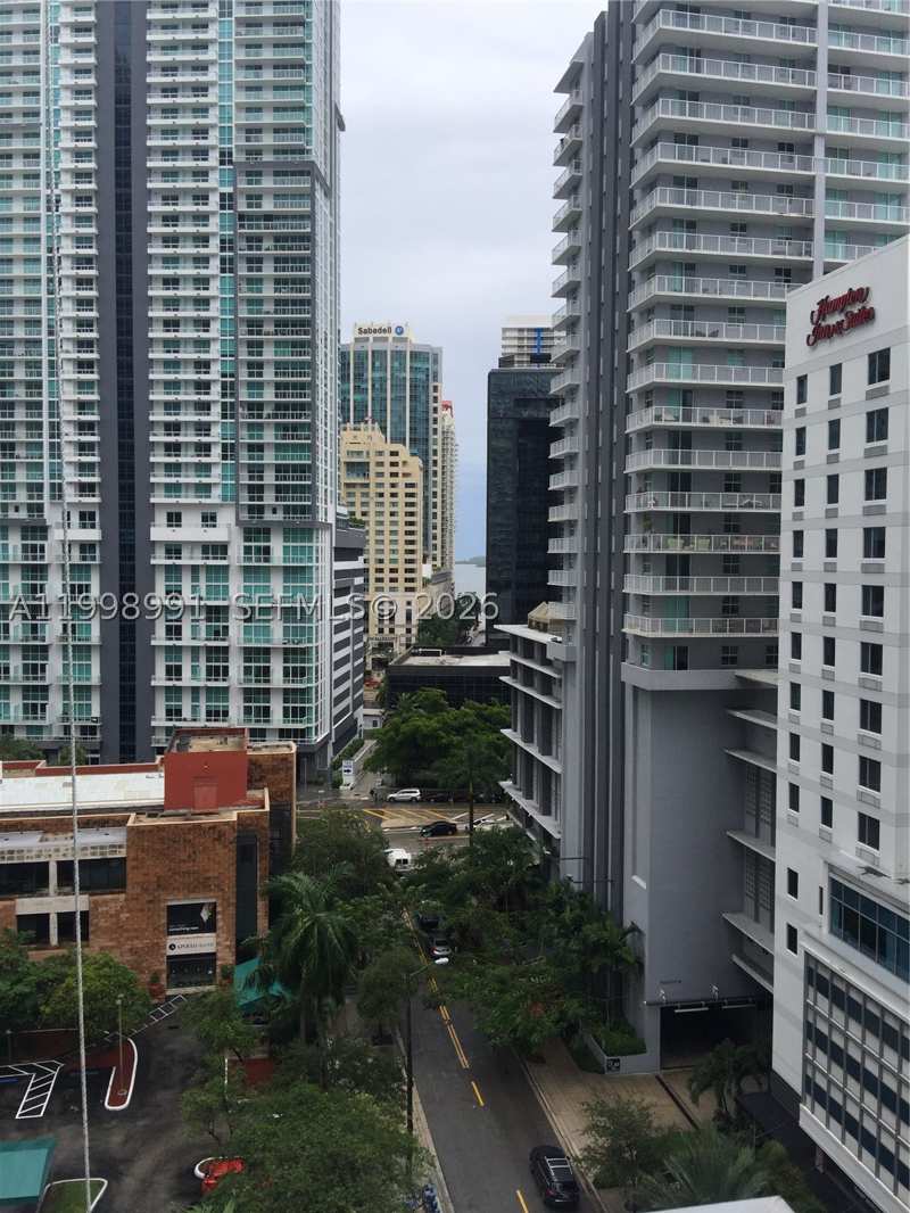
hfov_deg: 48.2
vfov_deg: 61.6
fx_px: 1016
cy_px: 606
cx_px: 455
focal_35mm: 29
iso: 32
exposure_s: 1/964
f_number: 2.2
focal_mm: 4.15
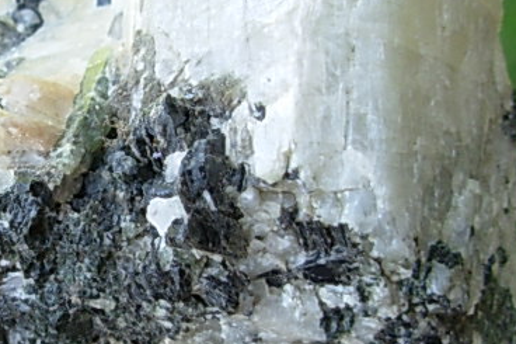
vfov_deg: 12.4
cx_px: 62
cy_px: 173
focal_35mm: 110
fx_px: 1576
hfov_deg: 18.3
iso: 50
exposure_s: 1/64
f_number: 2.9
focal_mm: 6.3
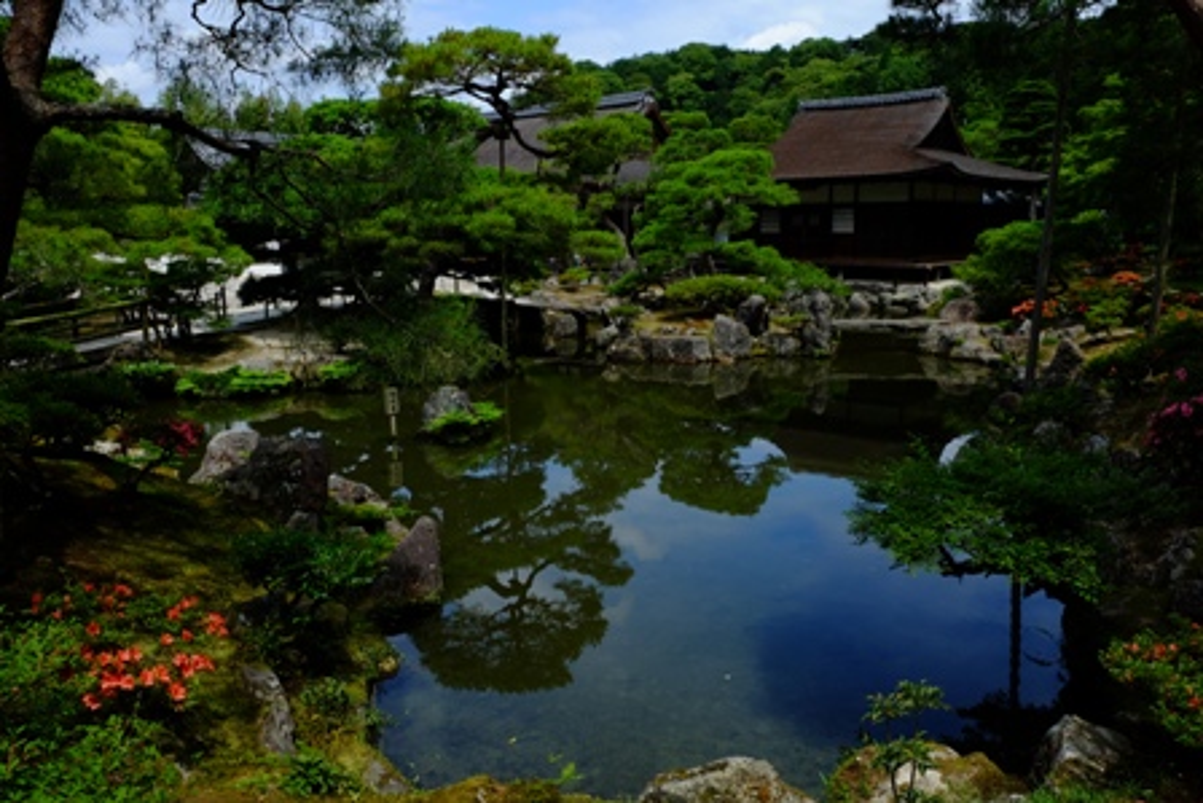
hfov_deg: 67.4
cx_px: 602
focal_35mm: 27
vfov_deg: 48.0
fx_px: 902
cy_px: 402
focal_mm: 18
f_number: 7.1
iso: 400
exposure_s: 1/800
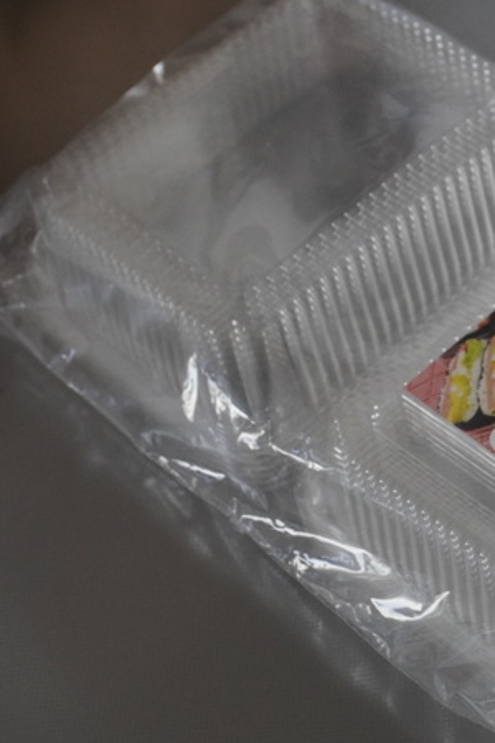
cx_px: 503
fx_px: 1542
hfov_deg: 17.8
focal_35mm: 75
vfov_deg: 27.1
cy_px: 370
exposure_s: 1/50
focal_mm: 33
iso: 3200
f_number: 8
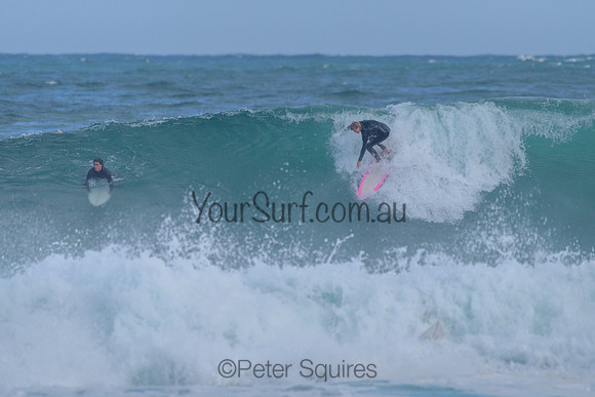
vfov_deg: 2.2
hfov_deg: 3.4
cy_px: 157
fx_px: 10126
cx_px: 326
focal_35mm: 613
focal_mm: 500
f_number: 5.6
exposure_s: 1/2000
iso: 320
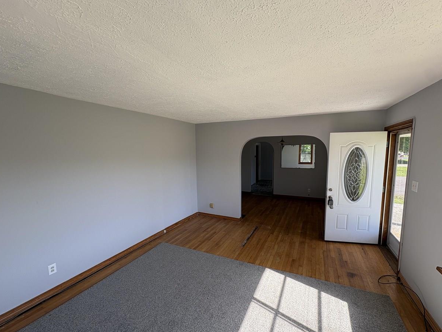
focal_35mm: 15
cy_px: 172
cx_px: 233
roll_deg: +0.6
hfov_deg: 98.1
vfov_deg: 81.7
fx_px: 192
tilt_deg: -5.2
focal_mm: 2.22
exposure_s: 1/99
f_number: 2.2
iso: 40
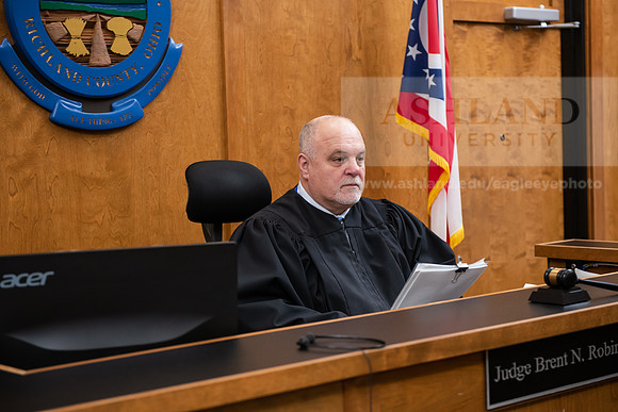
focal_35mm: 70
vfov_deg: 19.5
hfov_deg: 28.8
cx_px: 309
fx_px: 1202
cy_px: 206
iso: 1250
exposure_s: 1/200
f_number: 3.5
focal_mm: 70
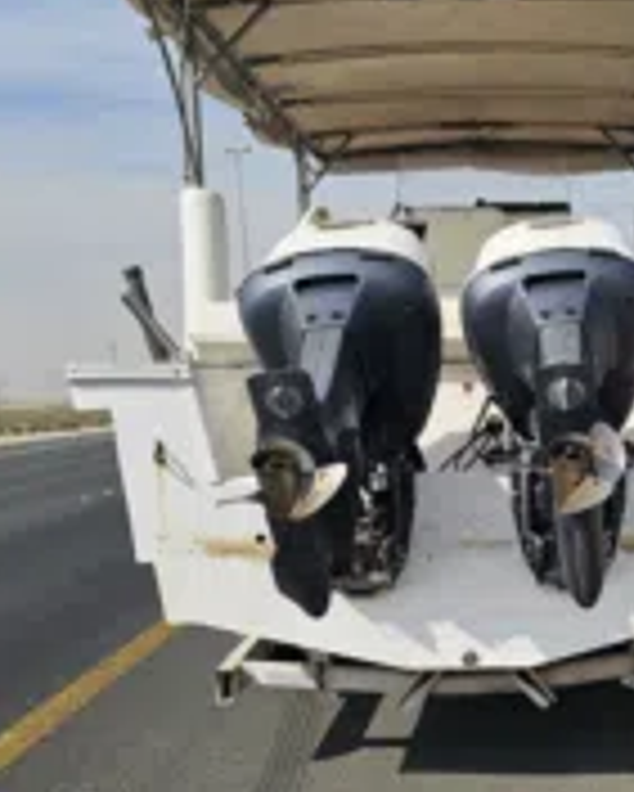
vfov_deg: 36.5
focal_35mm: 51
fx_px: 1195
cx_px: 522
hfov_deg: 29.0
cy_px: 477
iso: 10
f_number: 1.7
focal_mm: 6.3
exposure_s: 1/1081
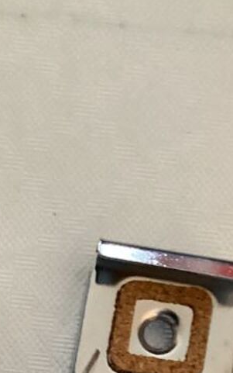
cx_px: -21
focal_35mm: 91
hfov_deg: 14.1
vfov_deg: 20.6
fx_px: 924
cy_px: 497
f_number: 2.4
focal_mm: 3.3
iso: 400
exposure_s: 1/25
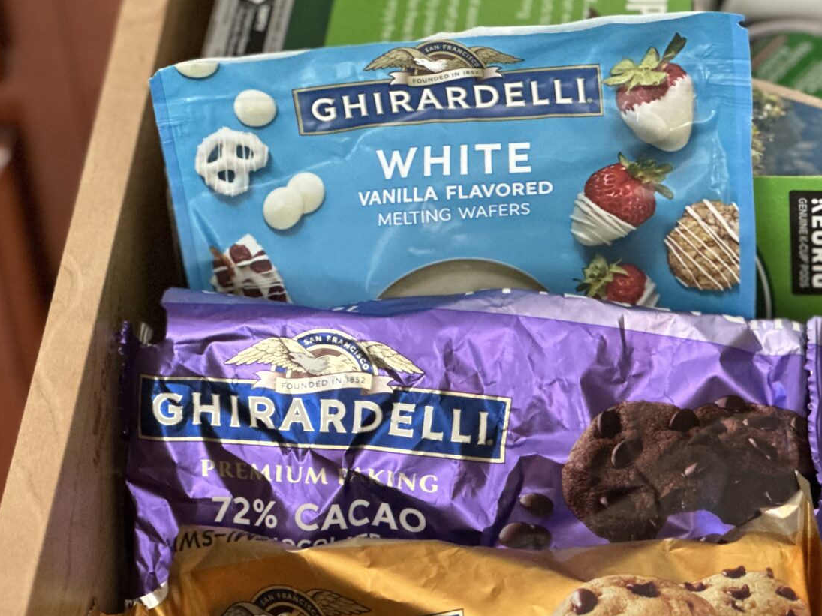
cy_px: 515
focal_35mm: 144
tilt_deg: -43.9
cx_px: 622
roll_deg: +2.7
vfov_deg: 10.3
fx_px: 3419
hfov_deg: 13.7
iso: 400
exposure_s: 1/26
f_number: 2.8
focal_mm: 9
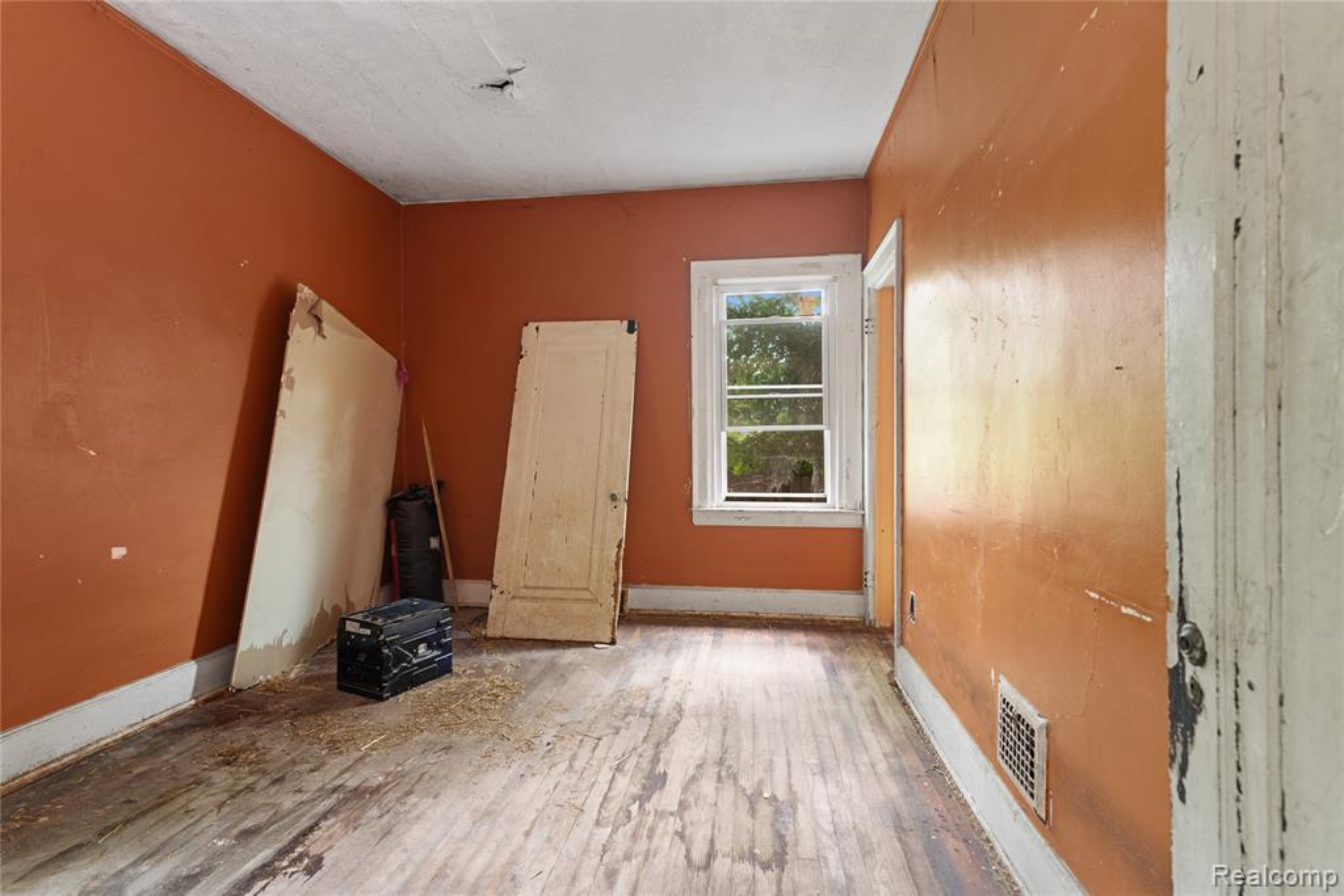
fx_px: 635
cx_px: 672
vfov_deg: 70.5
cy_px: 448
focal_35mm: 17
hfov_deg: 93.3
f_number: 9
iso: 250
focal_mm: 17
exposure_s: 1.3
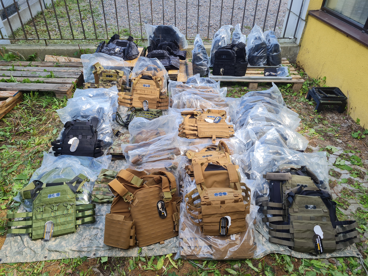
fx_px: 276
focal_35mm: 26
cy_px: 138
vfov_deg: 53.1
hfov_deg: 67.3
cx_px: 184
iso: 50
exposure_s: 1/441
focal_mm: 5.4
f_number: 1.8
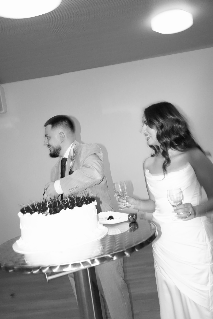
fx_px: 319
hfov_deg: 36.9
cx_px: 106
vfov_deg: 53.1
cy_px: 160
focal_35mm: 36
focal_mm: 24
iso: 6400
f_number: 4
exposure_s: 1/160
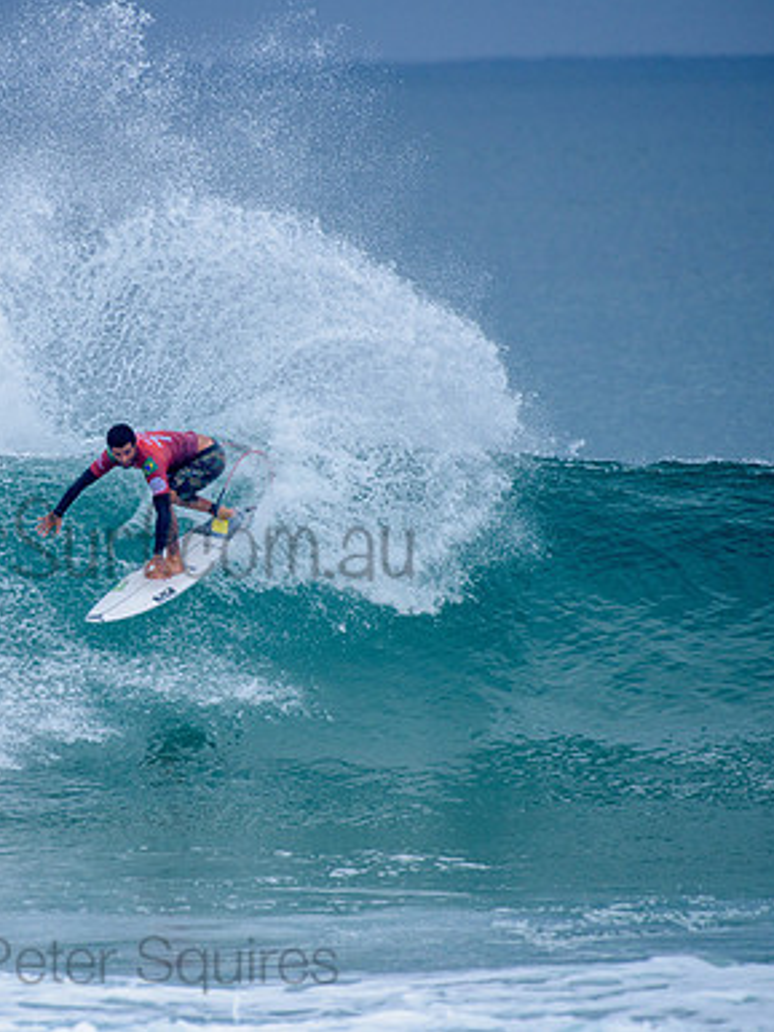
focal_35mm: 725
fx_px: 21602
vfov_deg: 2.7
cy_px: 516
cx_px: 131
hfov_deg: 2.1
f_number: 5.6
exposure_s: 1/2000
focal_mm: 500
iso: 360
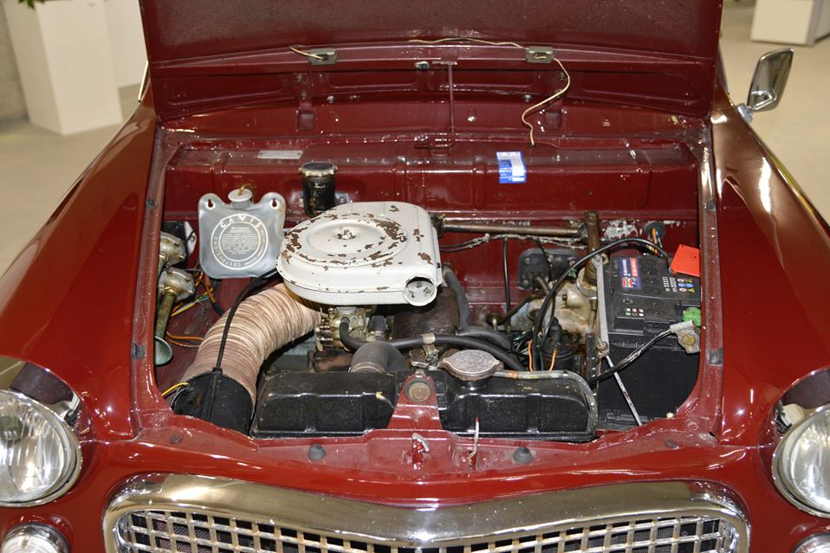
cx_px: 415
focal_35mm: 35
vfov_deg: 37.9
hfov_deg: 54.4
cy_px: 276
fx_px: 807
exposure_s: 1/60
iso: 800
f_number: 4
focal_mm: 35
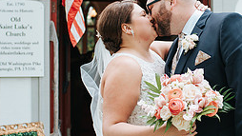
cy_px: 59
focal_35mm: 88
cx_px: 171
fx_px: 565
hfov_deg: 24.0
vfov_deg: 13.8
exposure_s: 1/200
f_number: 2.8
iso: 125
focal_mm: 35
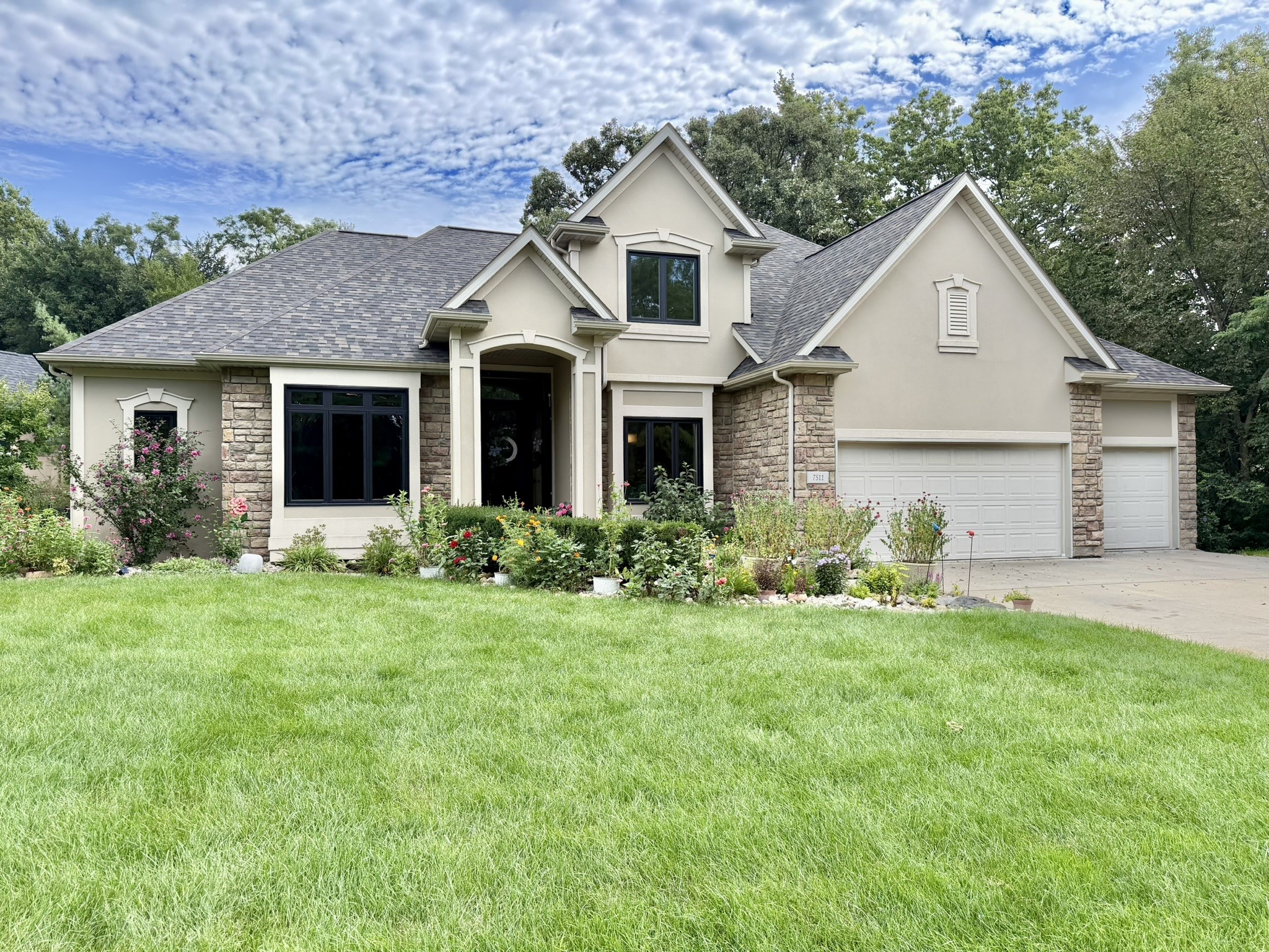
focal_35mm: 24
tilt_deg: +0.3
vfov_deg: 56.8
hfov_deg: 71.6
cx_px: 634
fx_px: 880
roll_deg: -0.1
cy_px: 476
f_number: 1.78
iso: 100
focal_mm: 6.76
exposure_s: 1/1949
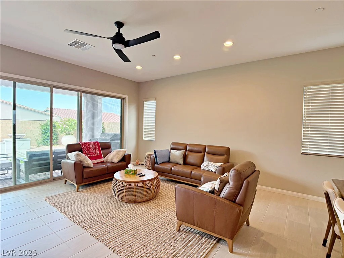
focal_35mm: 24
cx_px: 172
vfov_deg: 56.8
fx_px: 239
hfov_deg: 71.6
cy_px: 129
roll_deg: -0.8
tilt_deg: -0.8
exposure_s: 1/154
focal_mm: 6.76
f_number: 1.78
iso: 200
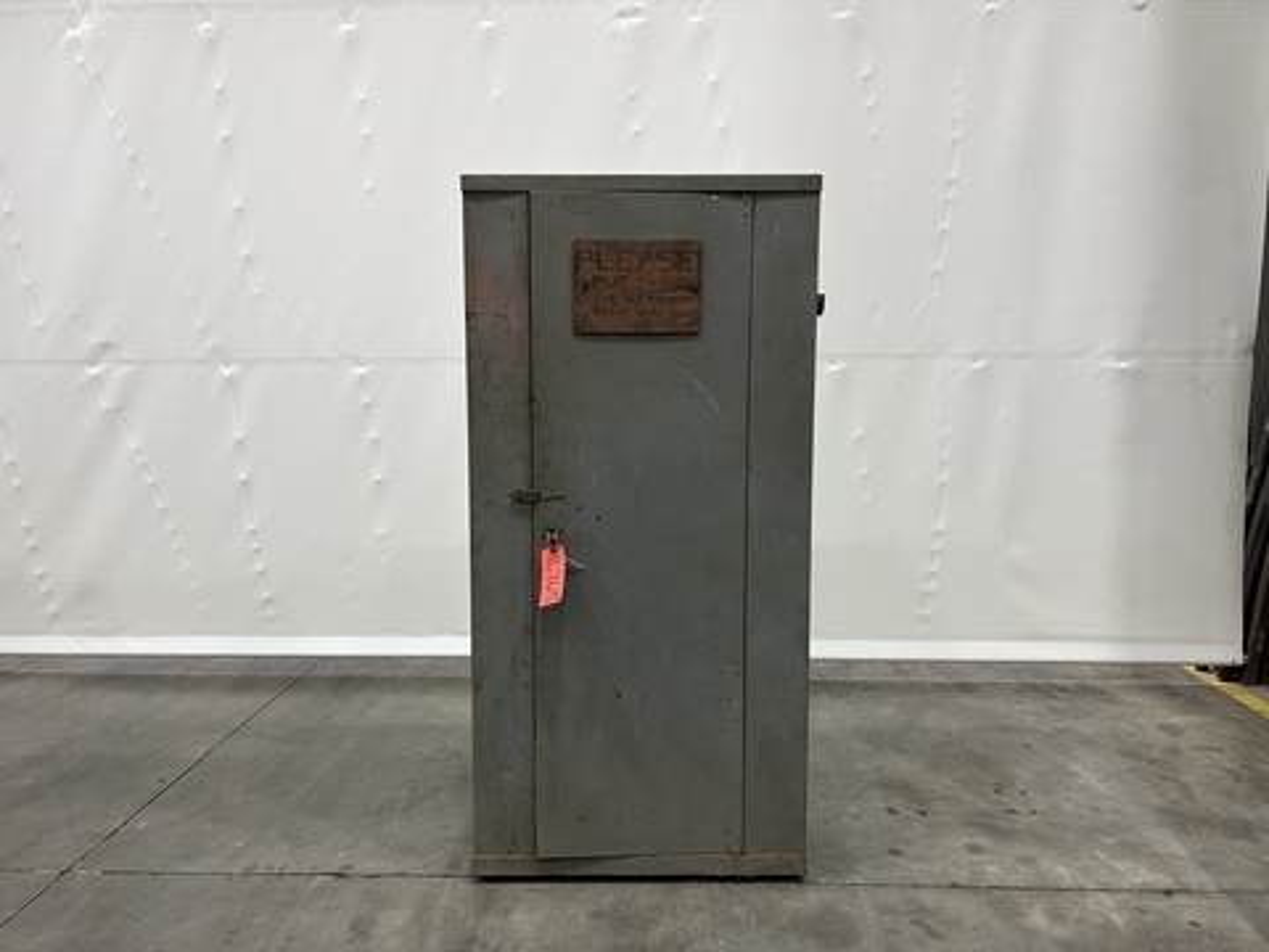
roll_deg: +0.9
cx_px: 634
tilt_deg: -6.0
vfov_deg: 53.1
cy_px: 476
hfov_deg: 67.3
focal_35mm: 26
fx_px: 953
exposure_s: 1/60
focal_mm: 5.7
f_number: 1.5
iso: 160
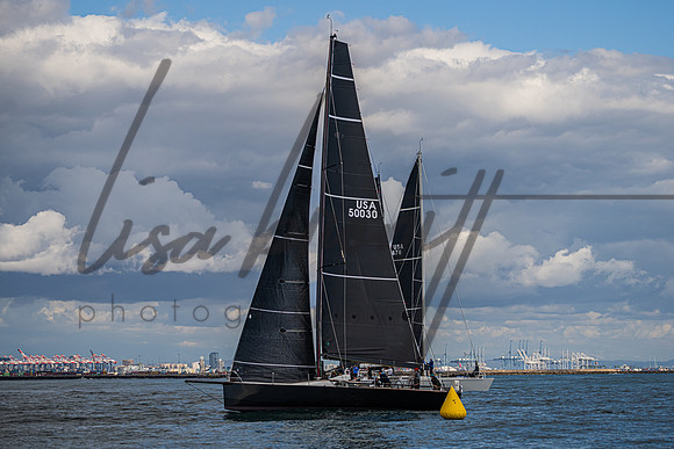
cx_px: 374
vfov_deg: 9.8
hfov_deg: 14.7
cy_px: 209
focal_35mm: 140
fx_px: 2616
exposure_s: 1/3200
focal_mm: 125
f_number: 5.6
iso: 400
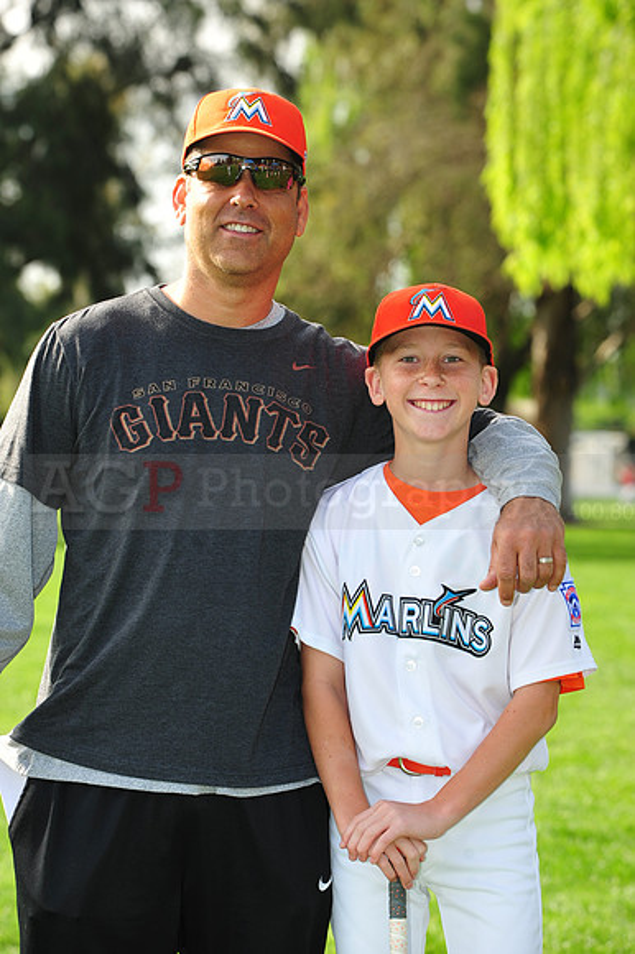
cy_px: 477
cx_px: 318
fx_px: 3576
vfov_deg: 15.2
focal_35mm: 135
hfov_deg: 10.1
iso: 200
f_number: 7.1
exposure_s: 1/200
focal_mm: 135
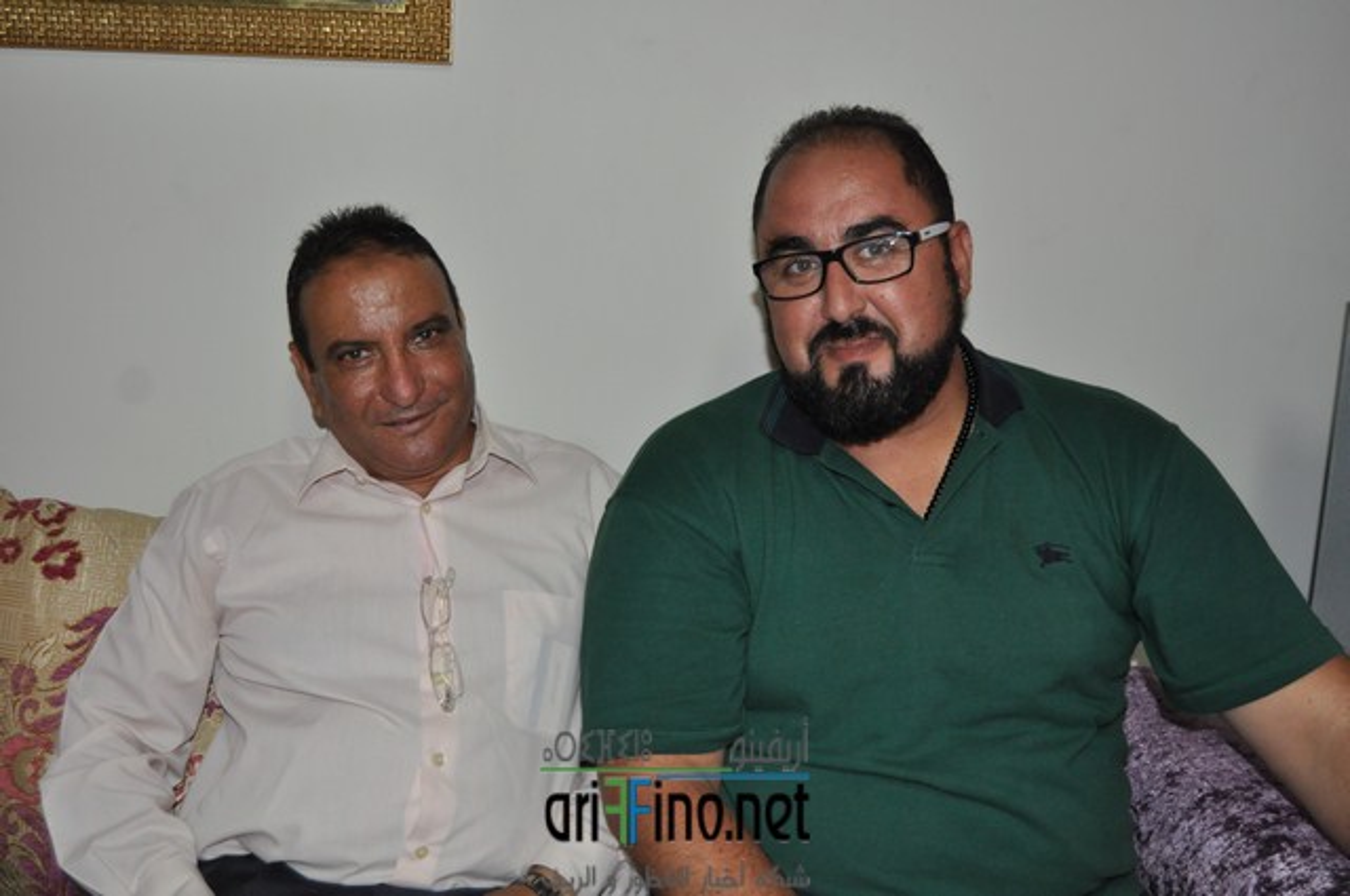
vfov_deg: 34.1
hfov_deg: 49.6
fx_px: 1461
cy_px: 448
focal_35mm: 39
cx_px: 675
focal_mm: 26
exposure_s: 1/60
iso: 800
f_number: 4
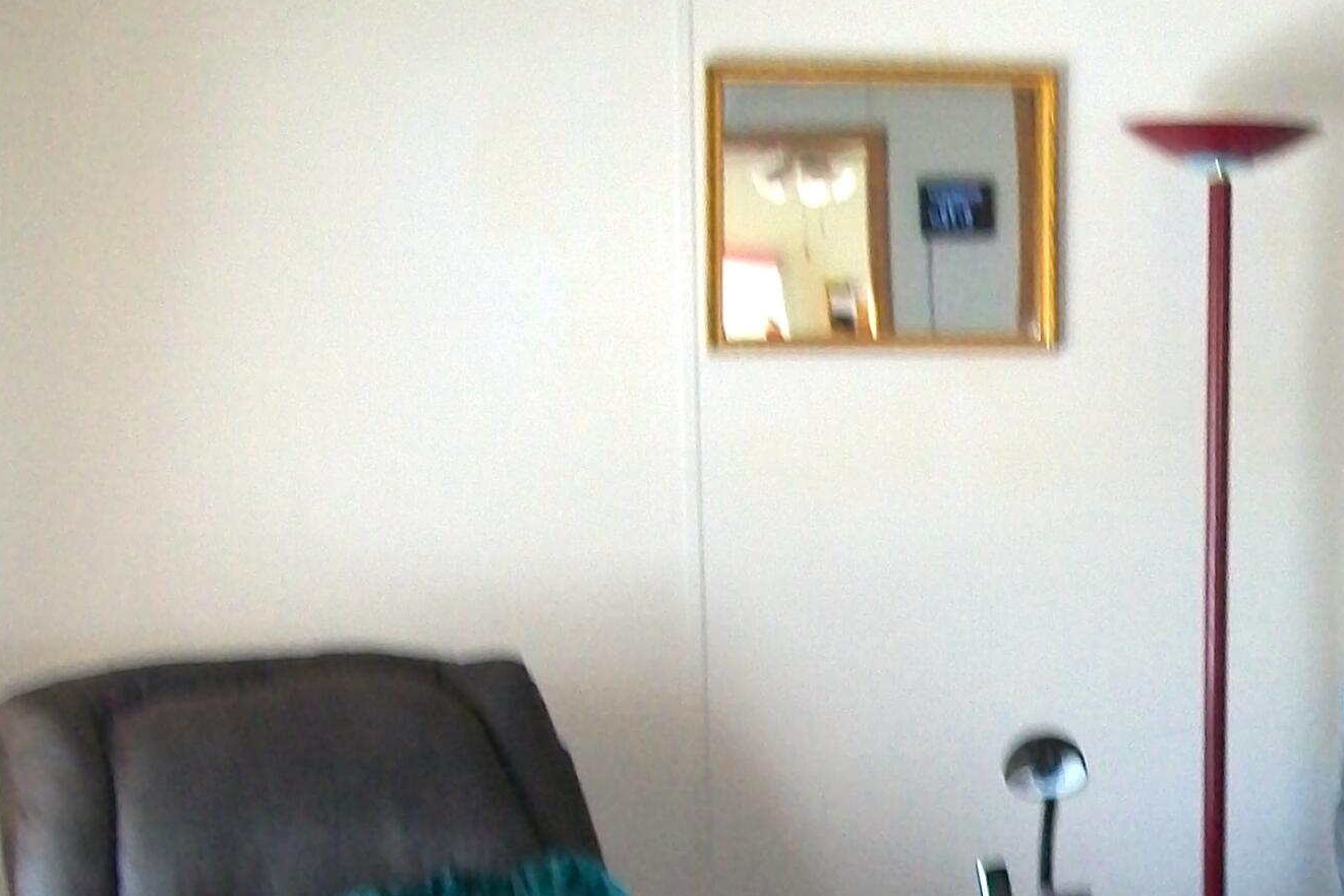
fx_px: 3173
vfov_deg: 15.9
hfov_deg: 23.0
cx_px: 1342
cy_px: 827
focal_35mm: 85
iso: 160
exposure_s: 1/30
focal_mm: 6
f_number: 2.7
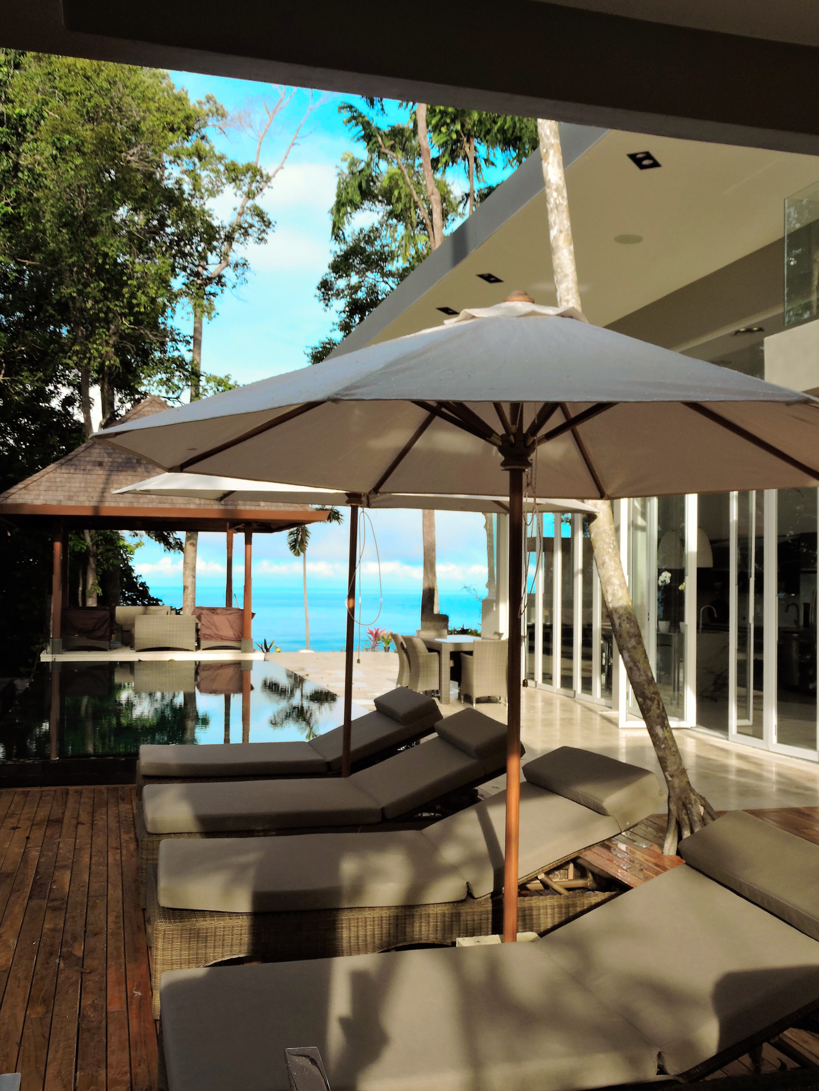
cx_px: 410
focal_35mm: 33
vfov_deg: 55.3
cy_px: 546
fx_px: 1041
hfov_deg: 43.0
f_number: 3.6
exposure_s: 1/500
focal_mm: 5.9
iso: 100
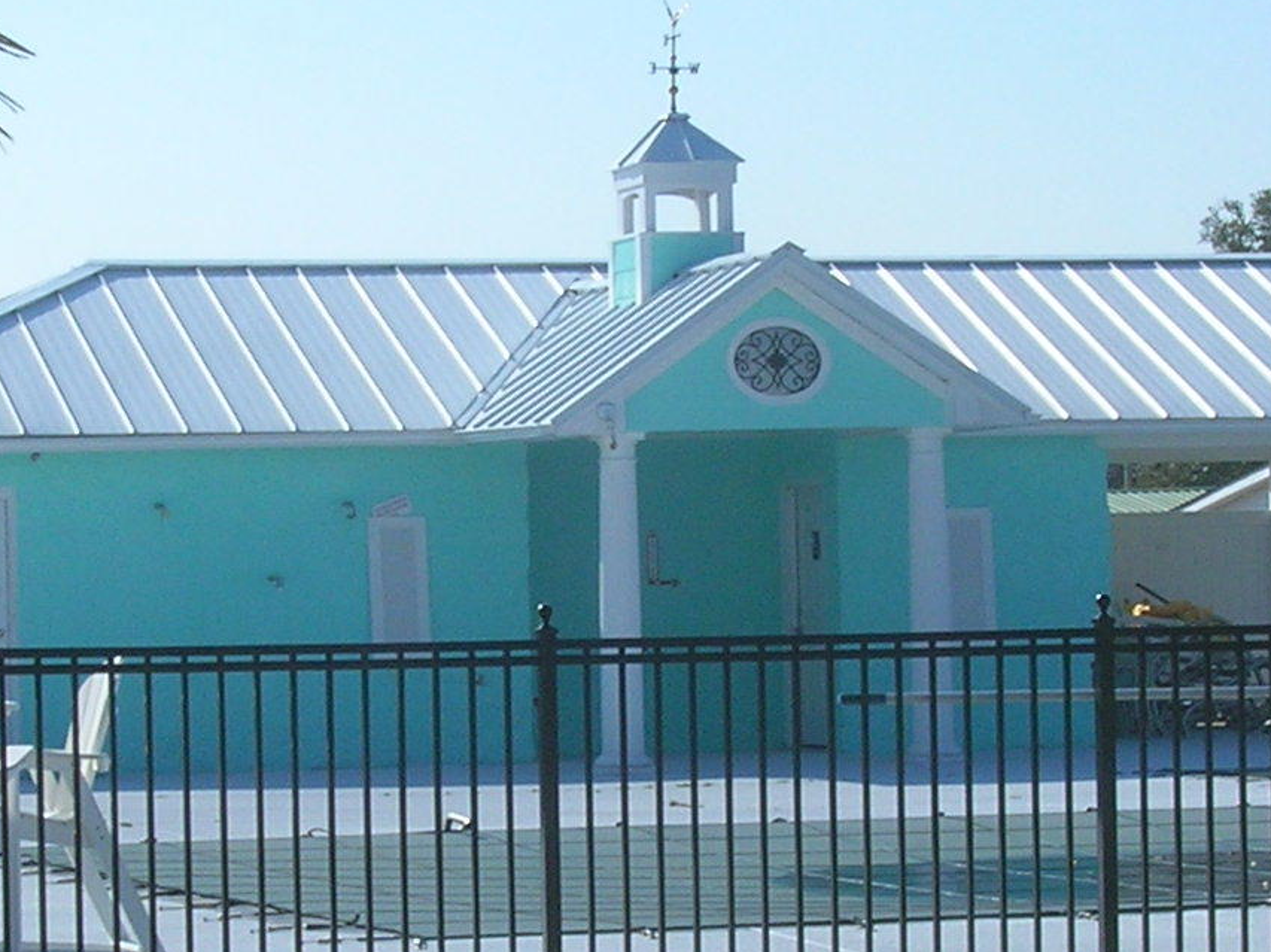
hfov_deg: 13.0
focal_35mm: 152
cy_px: 620
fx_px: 5579
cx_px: 586
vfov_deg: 9.7
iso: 50
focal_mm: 8.4
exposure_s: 1/393
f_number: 5.6
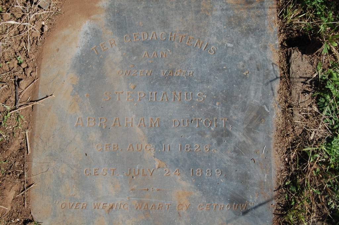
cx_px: 170
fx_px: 423
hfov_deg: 43.6
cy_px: 112
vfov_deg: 29.8
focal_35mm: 45
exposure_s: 1/320
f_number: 9
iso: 200
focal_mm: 30
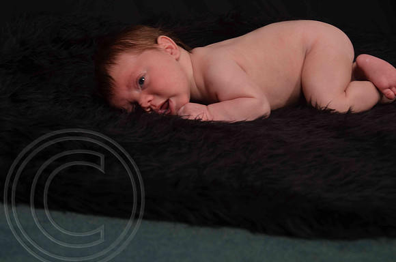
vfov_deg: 14.6
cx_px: 198
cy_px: 131
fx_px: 1021
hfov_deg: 22.0
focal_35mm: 93
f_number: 9
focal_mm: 62
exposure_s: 1/60
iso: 200
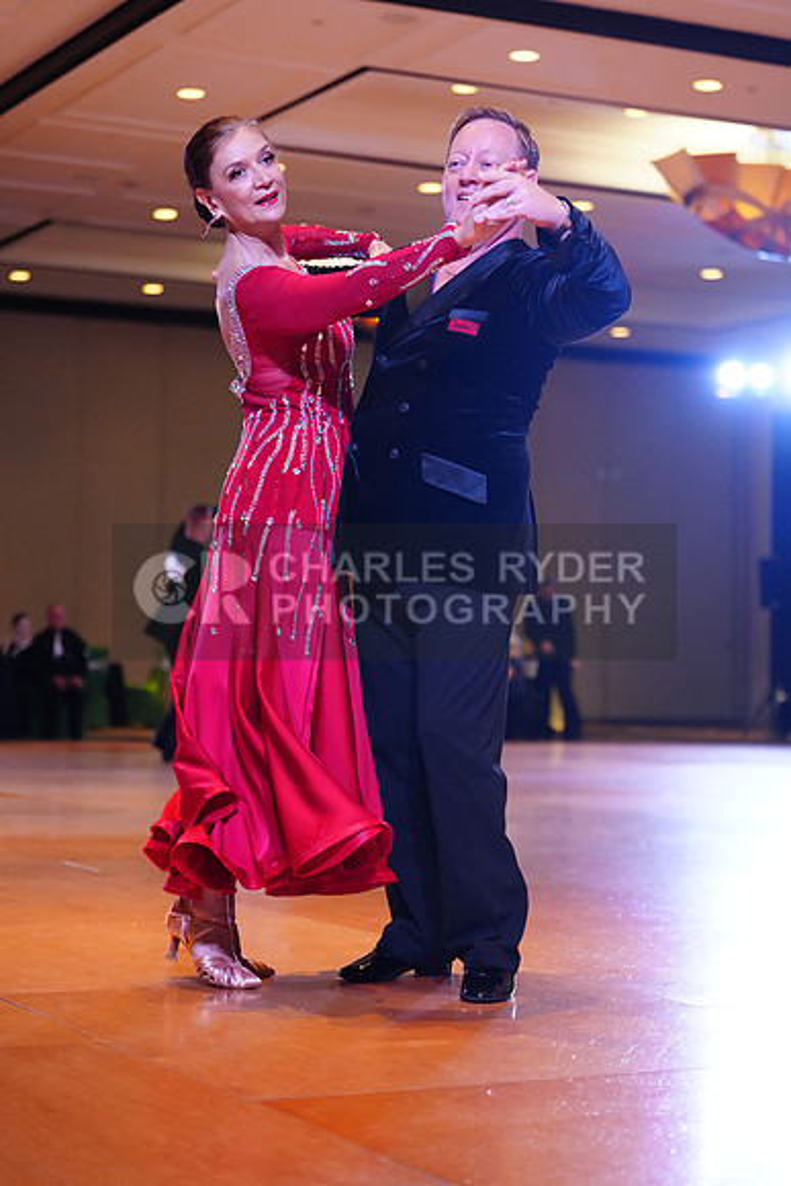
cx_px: 396
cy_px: 593
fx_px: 2306
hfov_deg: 19.5
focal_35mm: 70
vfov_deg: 28.8
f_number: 2.8
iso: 5000
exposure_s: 1/500
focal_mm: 70
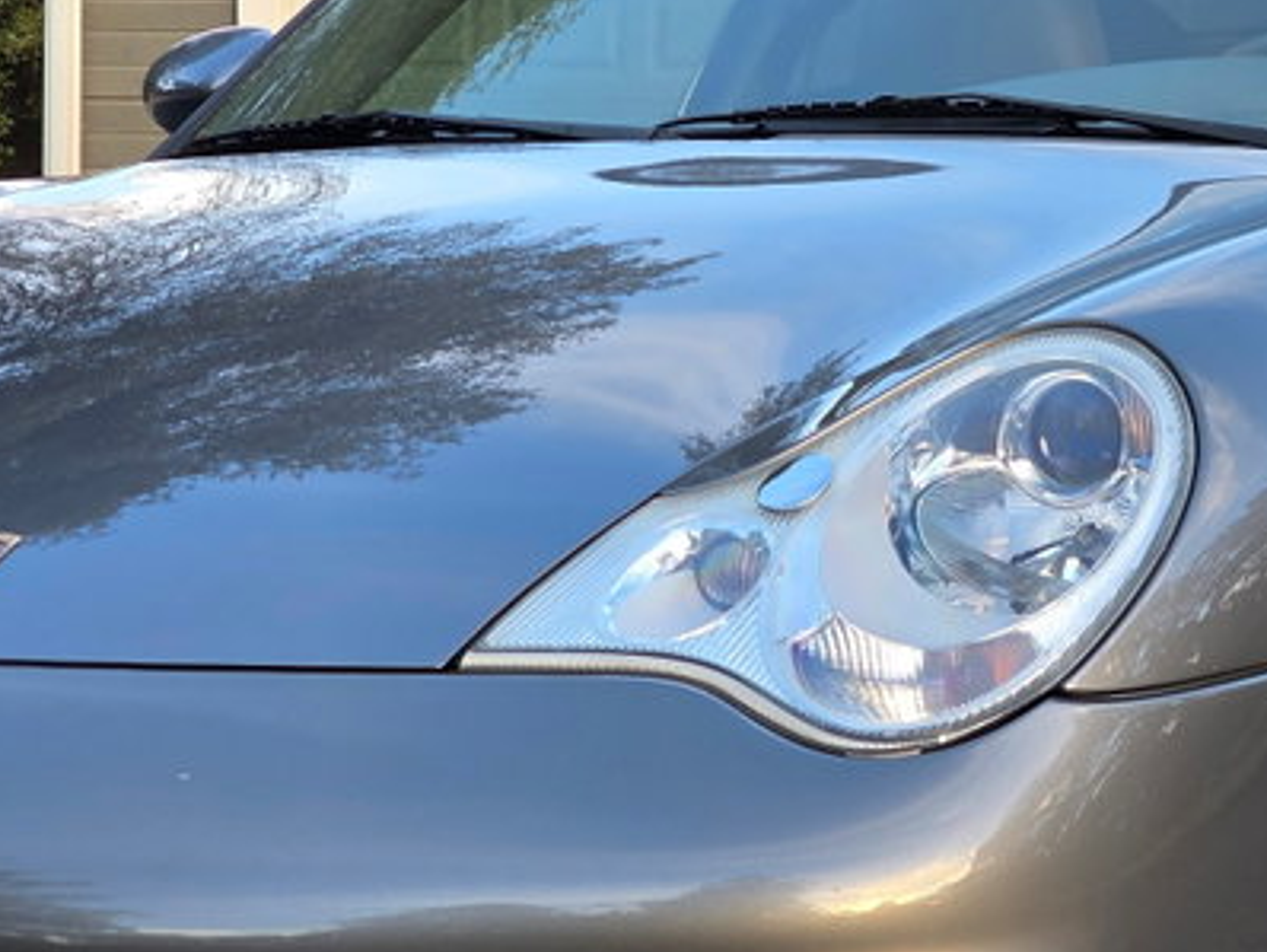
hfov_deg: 14.7
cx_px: 1086
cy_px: 423
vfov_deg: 11.2
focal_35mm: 133
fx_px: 4871
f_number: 2.4
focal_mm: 7.9
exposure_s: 1/120
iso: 125
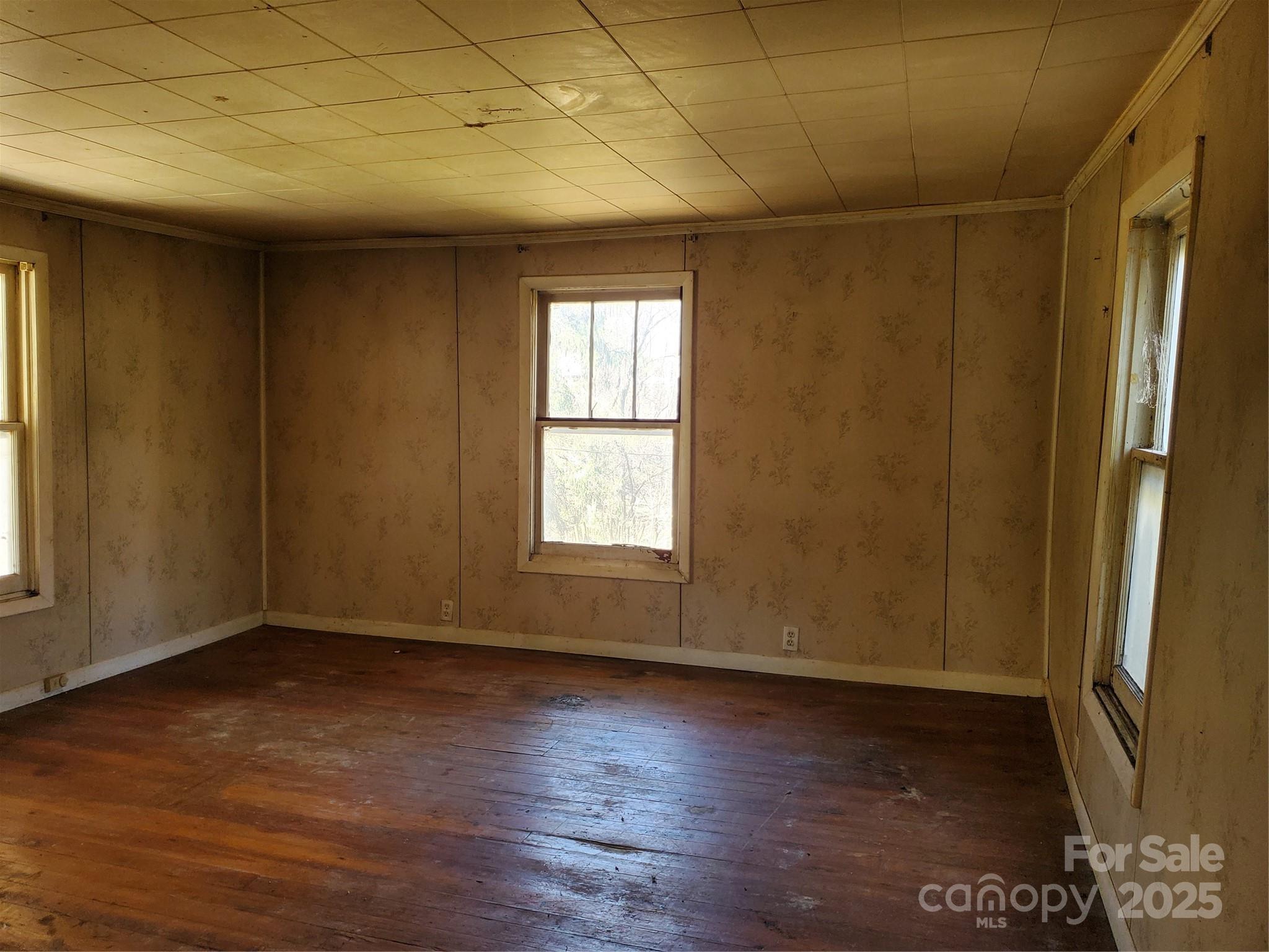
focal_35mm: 26
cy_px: 476
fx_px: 953
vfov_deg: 53.1
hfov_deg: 67.3
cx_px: 634
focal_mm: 4.3
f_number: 1.5
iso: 200
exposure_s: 1/60
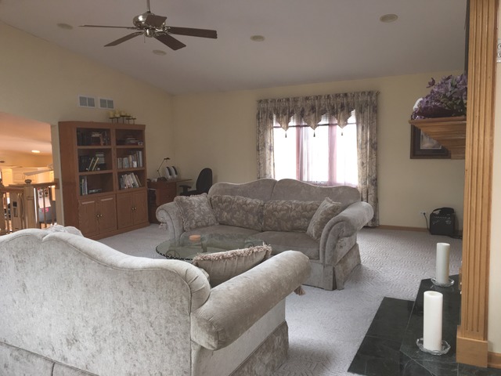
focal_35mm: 29
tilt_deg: -6.6
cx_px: 250
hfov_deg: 61.7
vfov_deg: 48.2
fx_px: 420
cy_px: 188
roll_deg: +1.4
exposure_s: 1/30
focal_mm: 4.15
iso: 64
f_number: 2.2
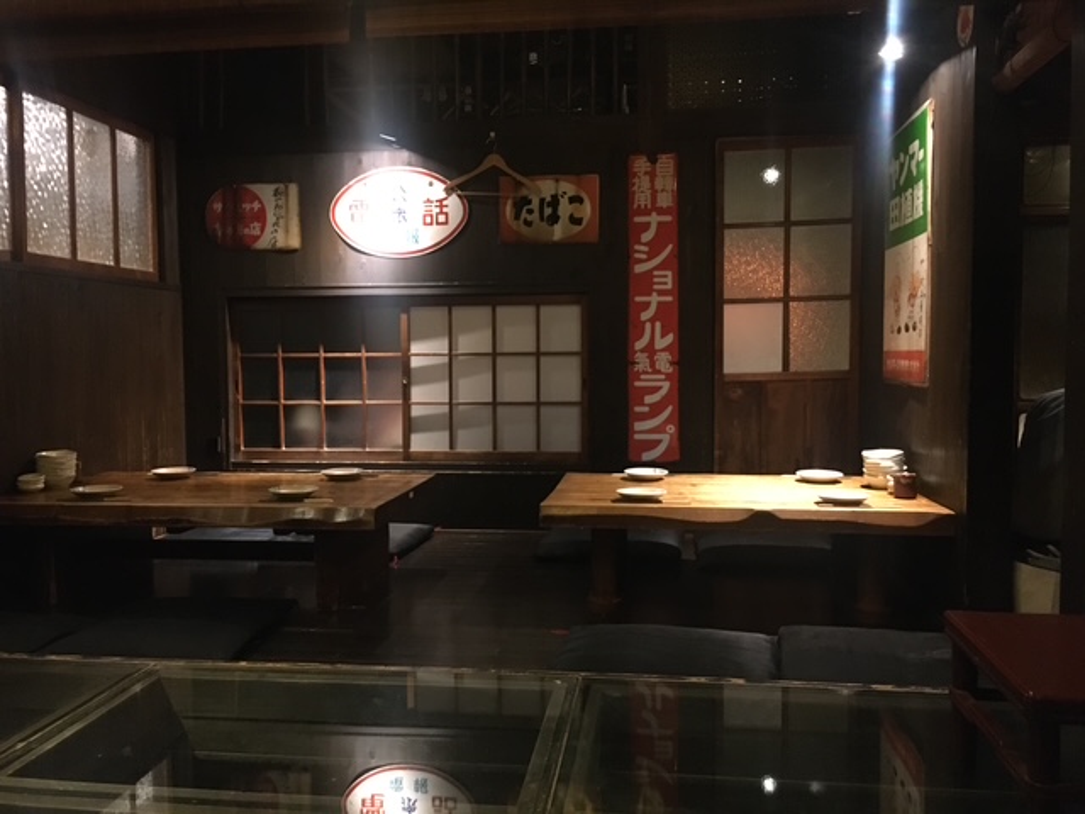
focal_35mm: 29
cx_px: 542
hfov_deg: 61.7
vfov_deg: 48.2
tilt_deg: -2.9
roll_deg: -0.1
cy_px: 407
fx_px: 909
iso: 320
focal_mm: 4.15
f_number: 2.2
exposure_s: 1/15
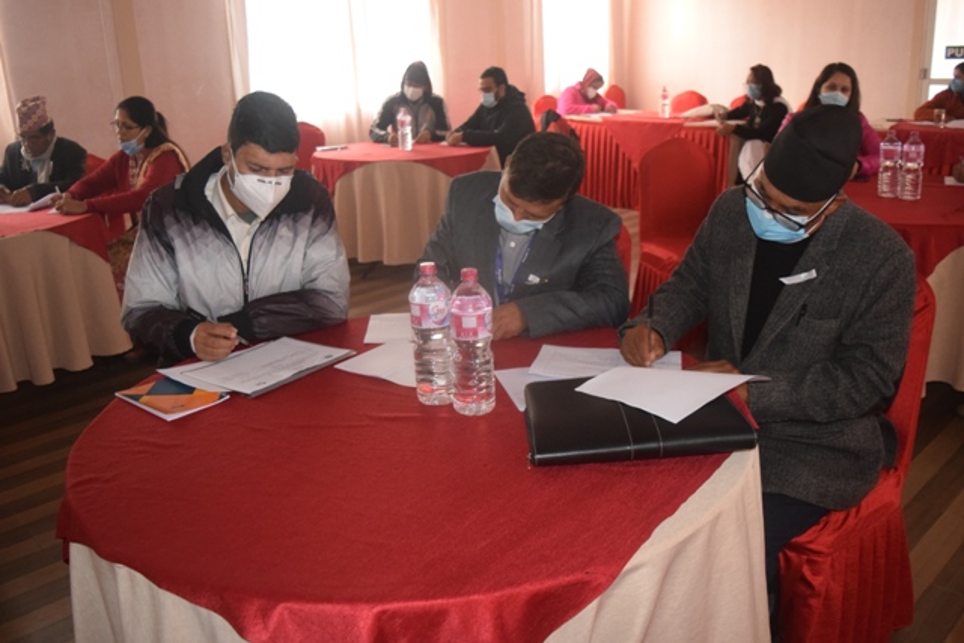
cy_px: 322
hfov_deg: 57.2
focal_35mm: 33
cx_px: 482
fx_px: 884
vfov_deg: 40.0
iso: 2200
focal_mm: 22
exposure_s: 1/60
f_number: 3.8
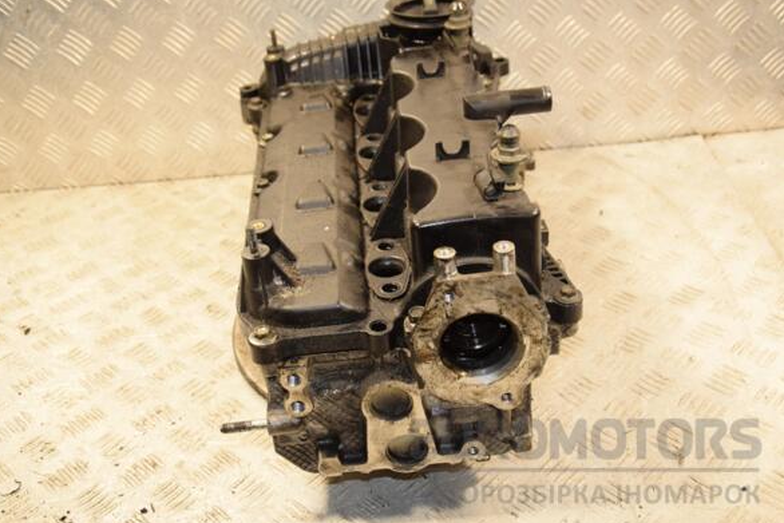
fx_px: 937
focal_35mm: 43
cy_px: 261
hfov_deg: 45.4
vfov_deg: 31.2
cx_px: 385
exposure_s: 1/160
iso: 800
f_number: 5
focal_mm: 28
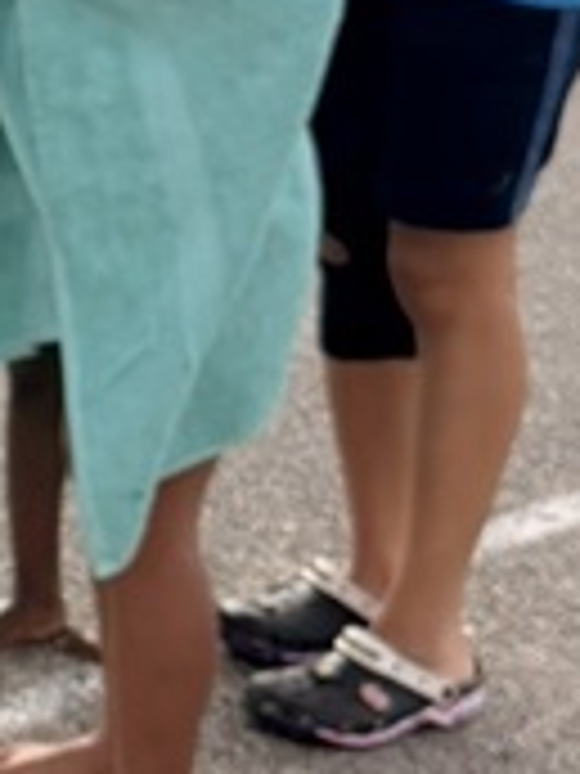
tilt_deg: -15.7
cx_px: -616
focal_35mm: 143
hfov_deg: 9.6
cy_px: 315
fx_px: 3195
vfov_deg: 13.8
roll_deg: +1.2
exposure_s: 1/2611
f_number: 1.78
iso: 100
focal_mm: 6.76
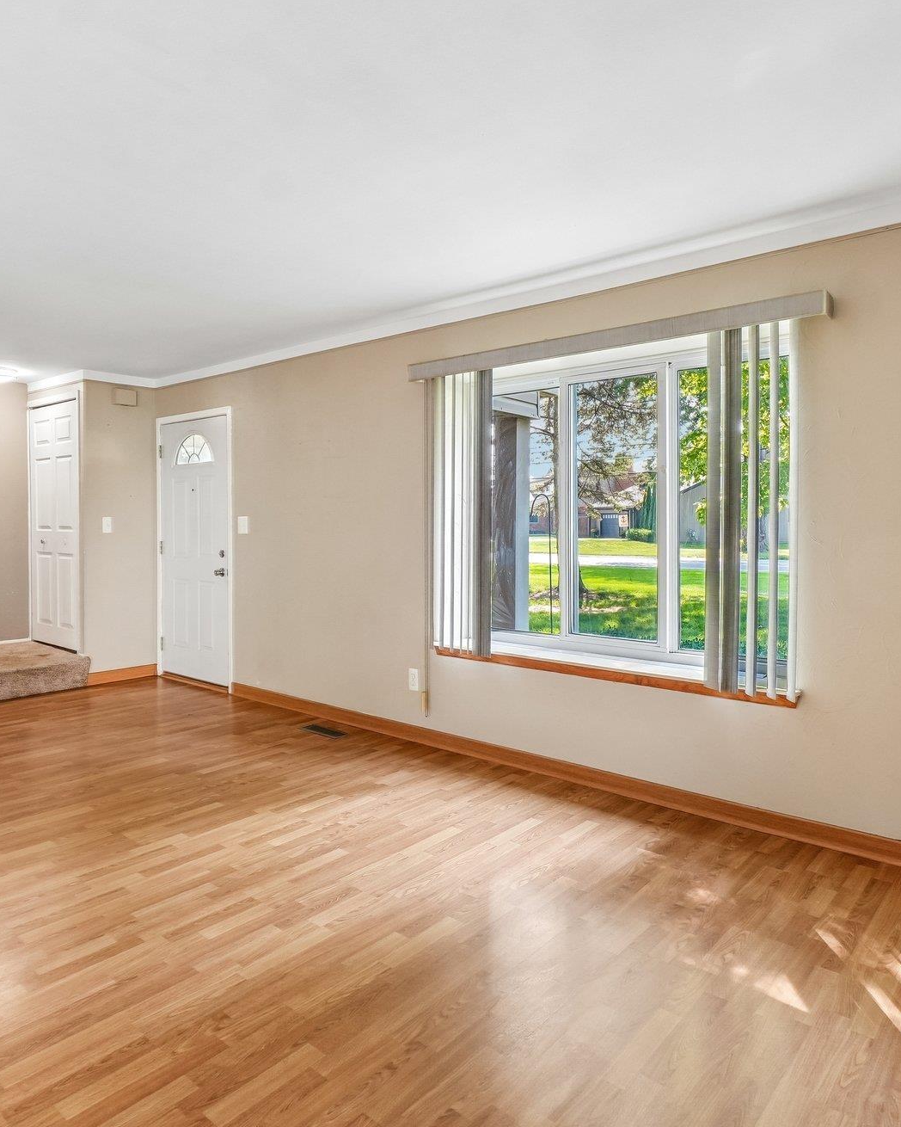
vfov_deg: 75.0
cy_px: 544
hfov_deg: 62.9
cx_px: 390
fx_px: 733
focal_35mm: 22
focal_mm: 10
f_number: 8
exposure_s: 1/8
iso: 400
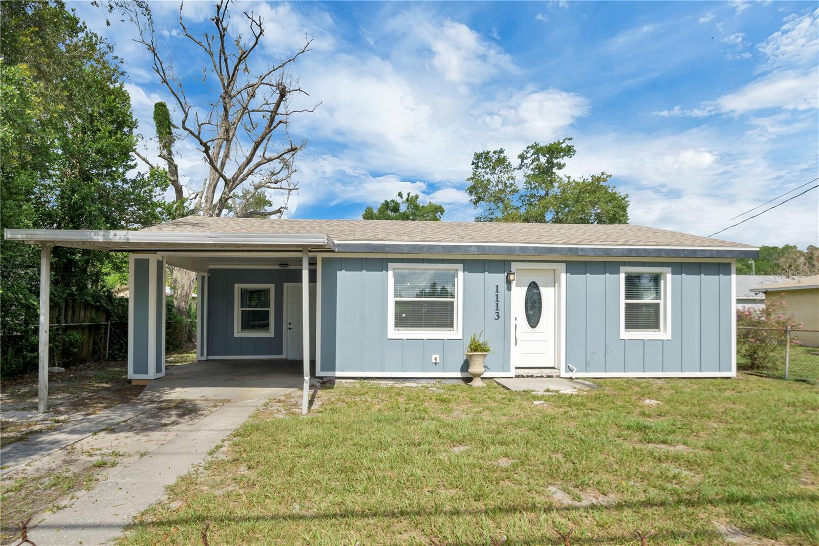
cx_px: 410
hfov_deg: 90.0
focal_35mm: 18
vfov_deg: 67.4
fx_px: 409
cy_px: 273
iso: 200
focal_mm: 12
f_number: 10
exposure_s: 1/400
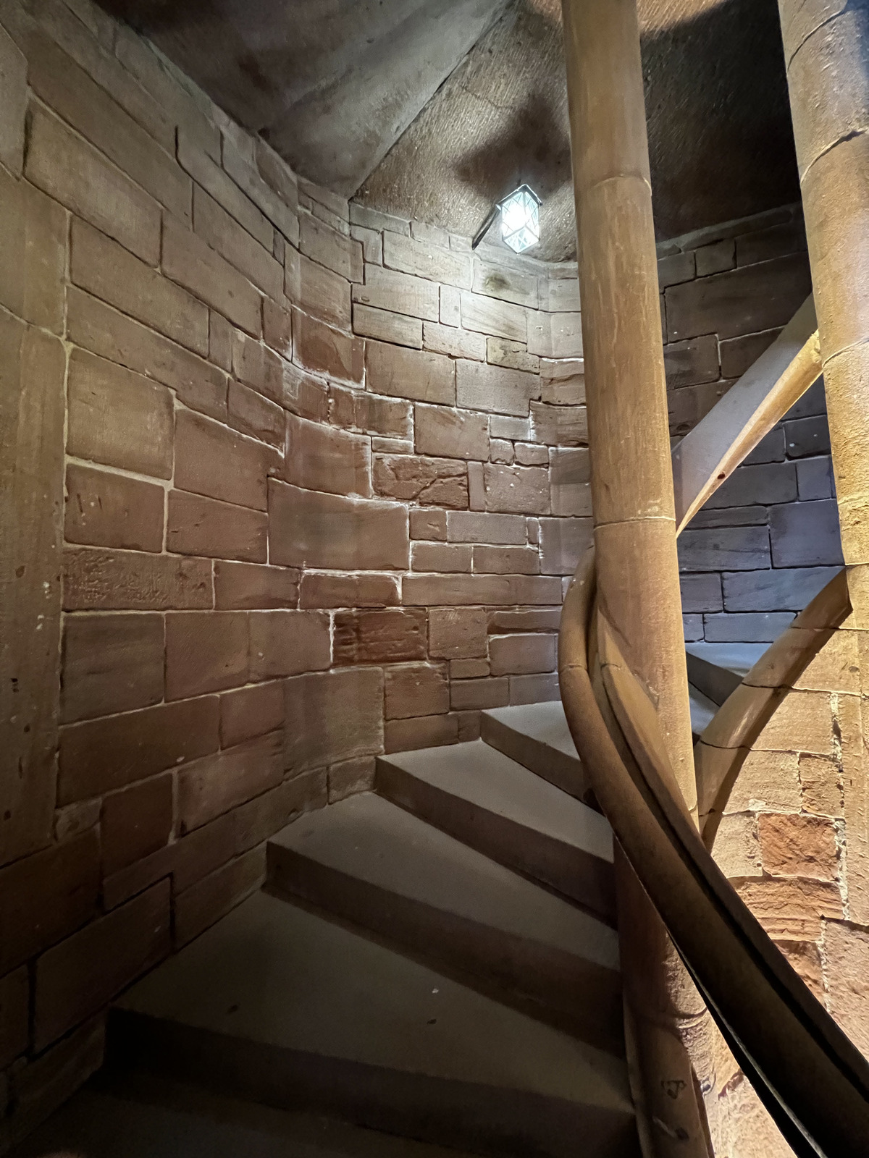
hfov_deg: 89.9
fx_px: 435
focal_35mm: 13
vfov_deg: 106.2
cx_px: 434
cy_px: 579
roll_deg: +1.4
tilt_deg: +3.6
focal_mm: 1.57
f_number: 1.8
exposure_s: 1/33
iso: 1000
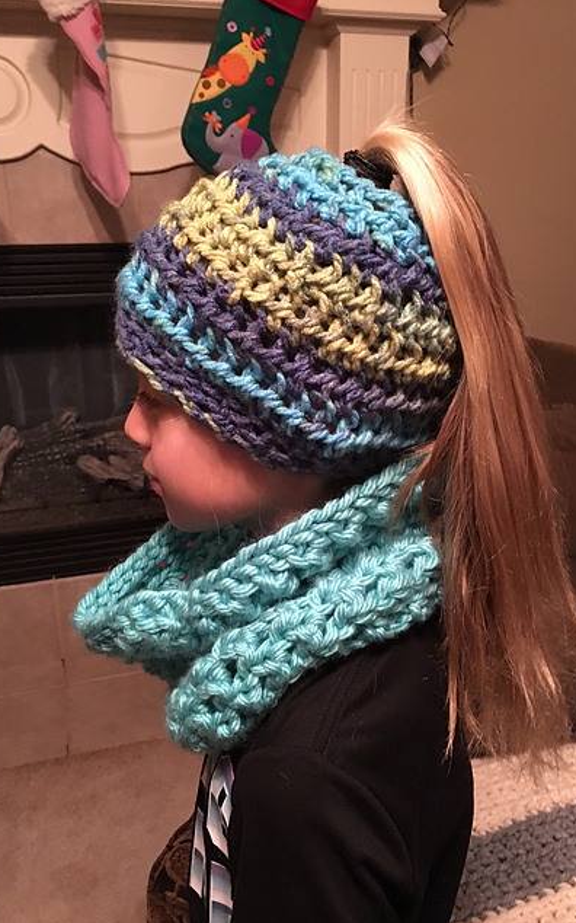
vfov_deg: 61.2
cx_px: 304
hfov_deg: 40.6
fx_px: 779
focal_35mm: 31
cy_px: 463
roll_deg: -0.2
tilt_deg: -19.3
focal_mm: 4.15
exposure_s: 1/15
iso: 320
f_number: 2.2
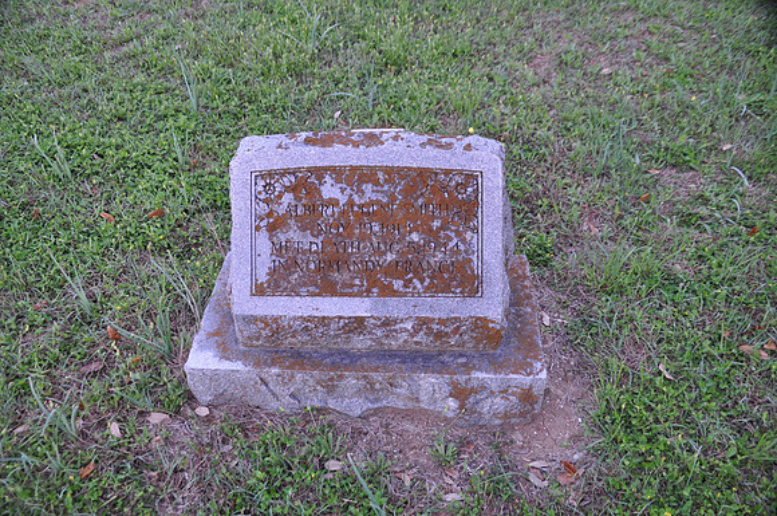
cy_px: 258
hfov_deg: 62.0
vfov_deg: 43.5
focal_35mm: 30
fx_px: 647
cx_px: 388
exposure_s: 1/15
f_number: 4
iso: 400
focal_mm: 20
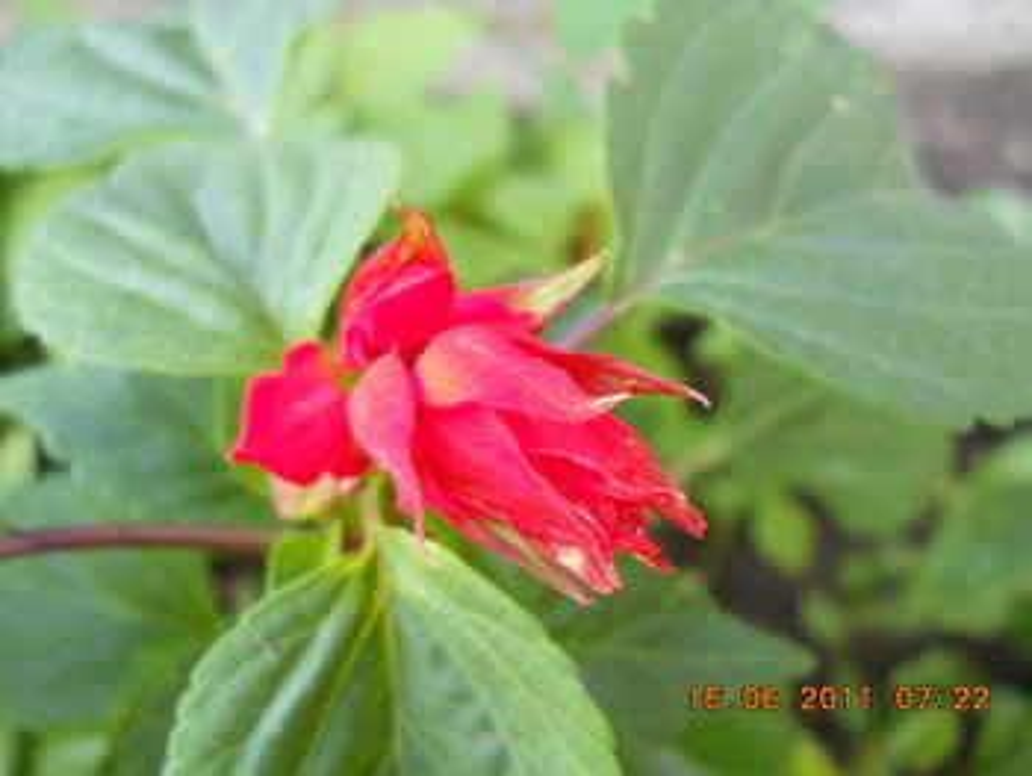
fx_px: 1223
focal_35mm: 41
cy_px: 388
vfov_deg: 35.2
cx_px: 516
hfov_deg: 45.7
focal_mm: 6.72
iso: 250
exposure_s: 1/30
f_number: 3.1
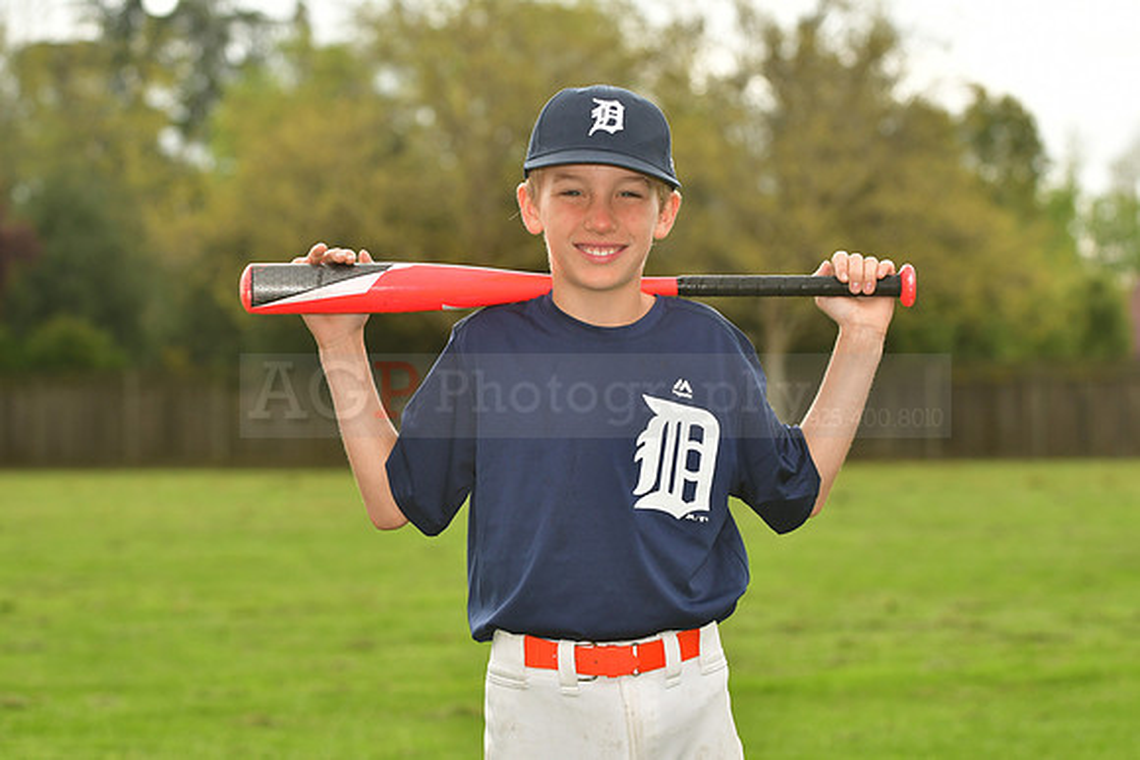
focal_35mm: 153
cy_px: 380
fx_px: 4846
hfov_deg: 13.4
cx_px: 570
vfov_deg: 9.0
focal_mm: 102
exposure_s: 1/640
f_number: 5
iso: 200
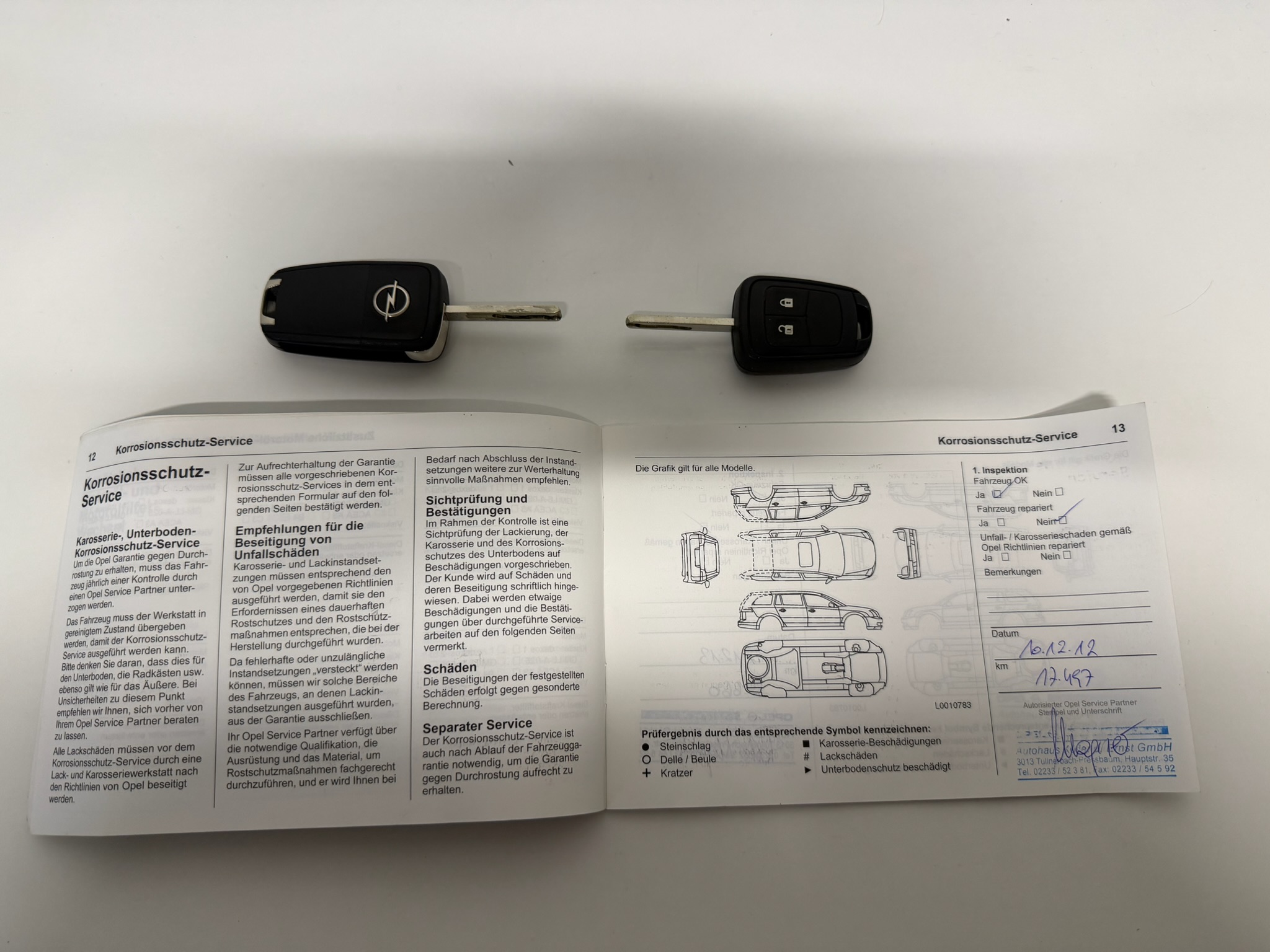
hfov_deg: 71.6
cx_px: 635
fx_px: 881
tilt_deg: -75.3
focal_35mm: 24
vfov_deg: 56.8
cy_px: 476
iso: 160
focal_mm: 6.76
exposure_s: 1/100
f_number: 1.78
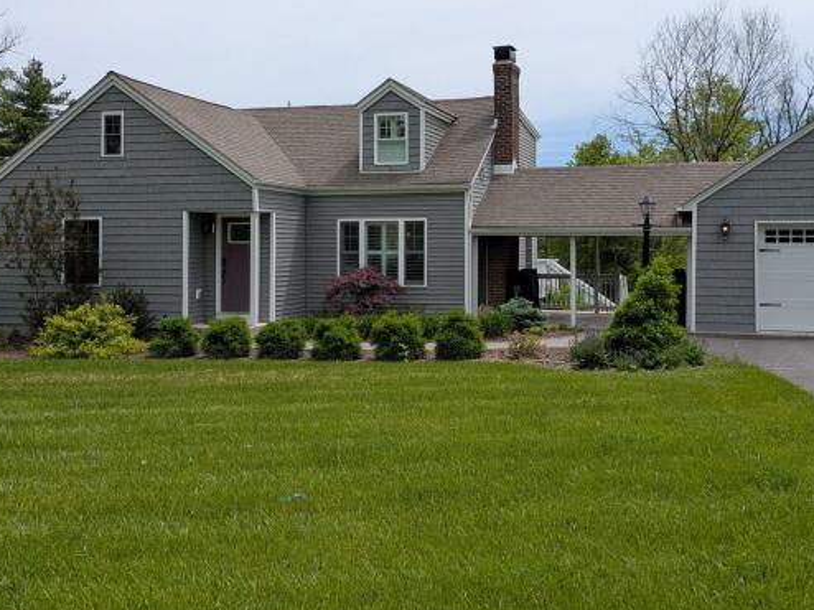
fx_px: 823
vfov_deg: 40.4
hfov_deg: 52.3
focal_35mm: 35
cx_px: 489
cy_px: 229
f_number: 1.7
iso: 30
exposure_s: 1/1802
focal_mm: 4.53
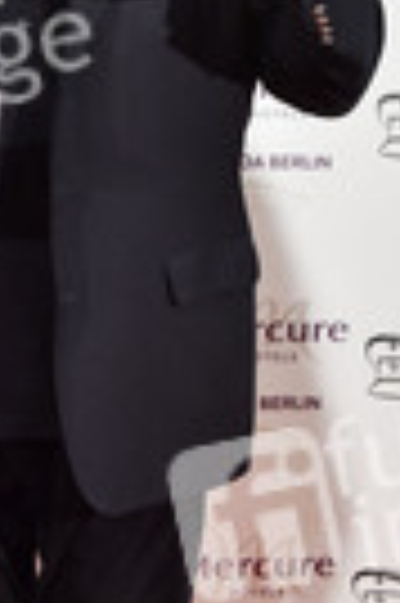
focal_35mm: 173
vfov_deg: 11.9
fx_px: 2891
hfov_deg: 7.9
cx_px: -9
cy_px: 270
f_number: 5.6
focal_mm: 58
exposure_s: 1/125
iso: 1600
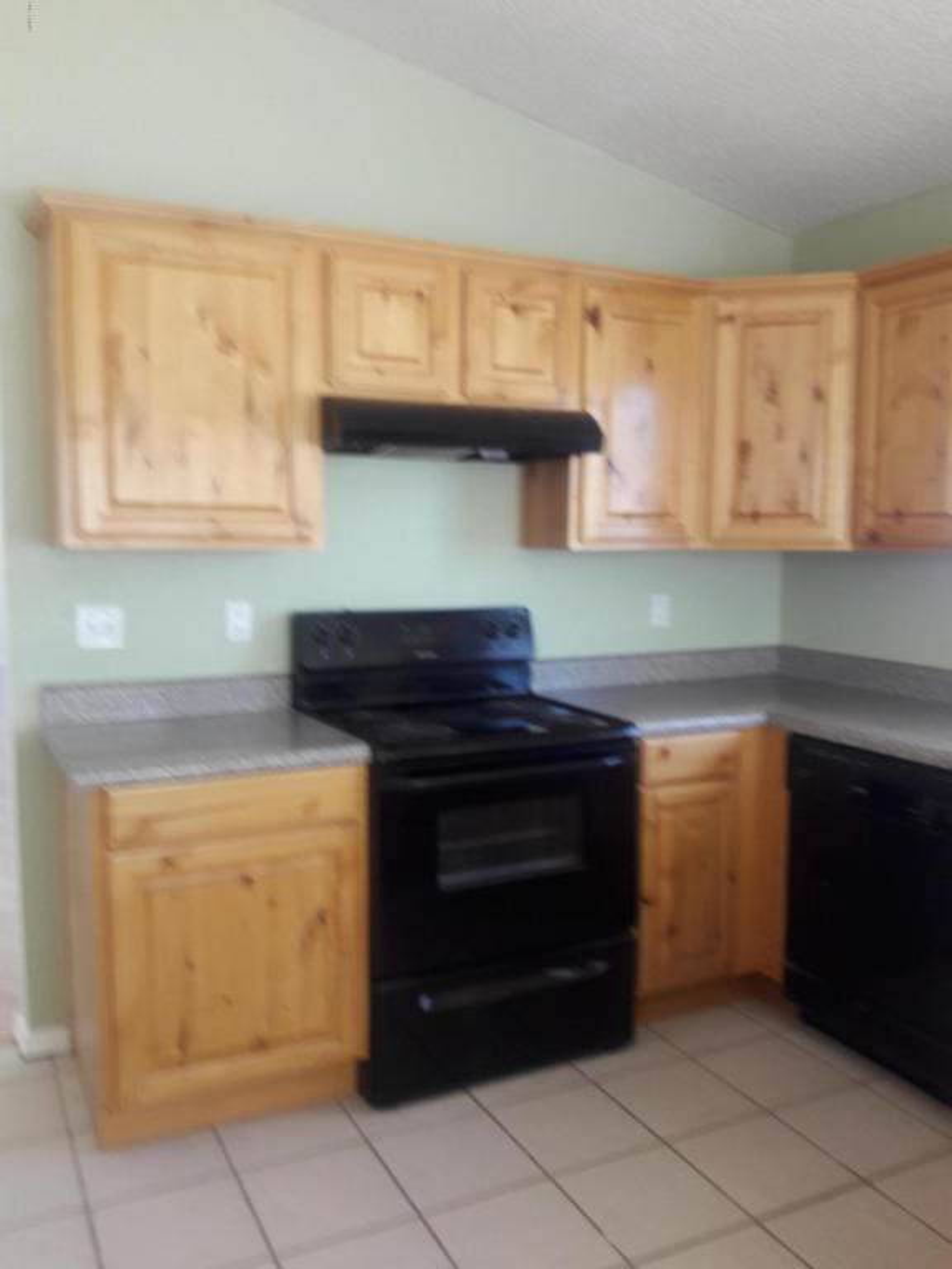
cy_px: 634
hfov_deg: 49.7
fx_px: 1027
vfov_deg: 63.4
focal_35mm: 28
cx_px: 476
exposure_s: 1/30
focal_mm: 3.7
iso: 64
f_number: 1.9
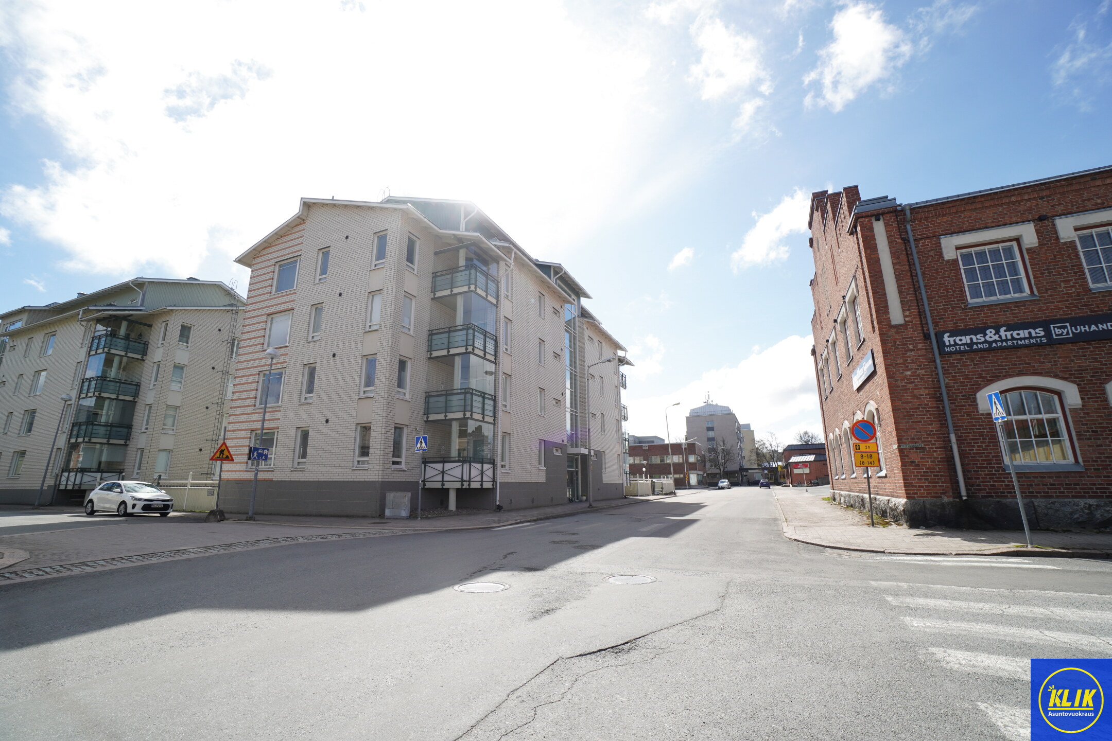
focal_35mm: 15
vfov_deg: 77.3
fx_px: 463
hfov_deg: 100.4
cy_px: 370
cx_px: 556
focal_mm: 10
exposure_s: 1/250
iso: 100
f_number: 8
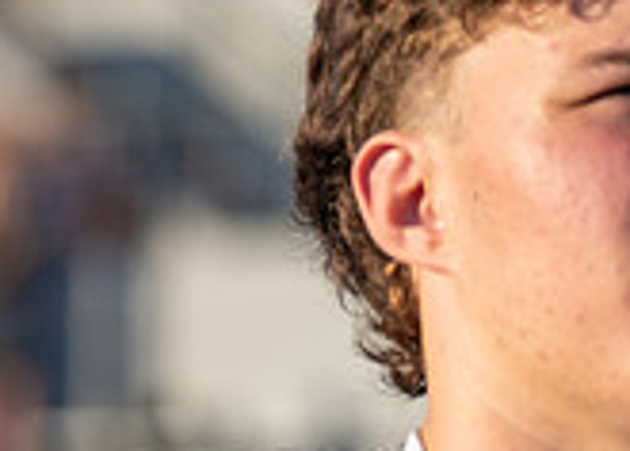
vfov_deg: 3.2
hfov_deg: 4.4
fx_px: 8109
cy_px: 738
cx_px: -321
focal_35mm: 453
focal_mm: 123
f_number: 2.8
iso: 100
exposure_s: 1/1600
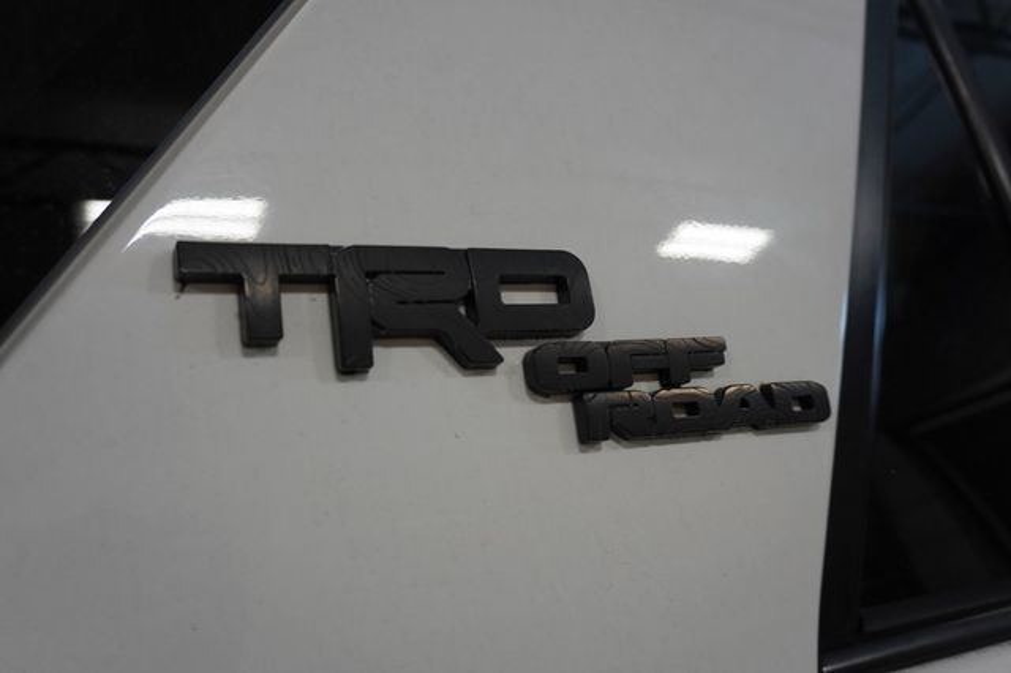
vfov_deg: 43.6
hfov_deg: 62.0
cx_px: 506
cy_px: 336
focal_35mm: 30
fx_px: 842
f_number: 4
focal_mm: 20
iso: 500
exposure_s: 1/60
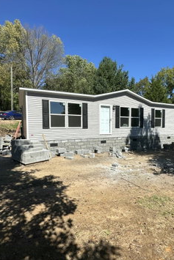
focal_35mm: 21
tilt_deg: -1.4
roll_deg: -0.6
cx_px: 106
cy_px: 134
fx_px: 152
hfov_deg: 58.9
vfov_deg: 81.2
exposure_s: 1/2681
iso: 50
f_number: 2.2
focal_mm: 2.22
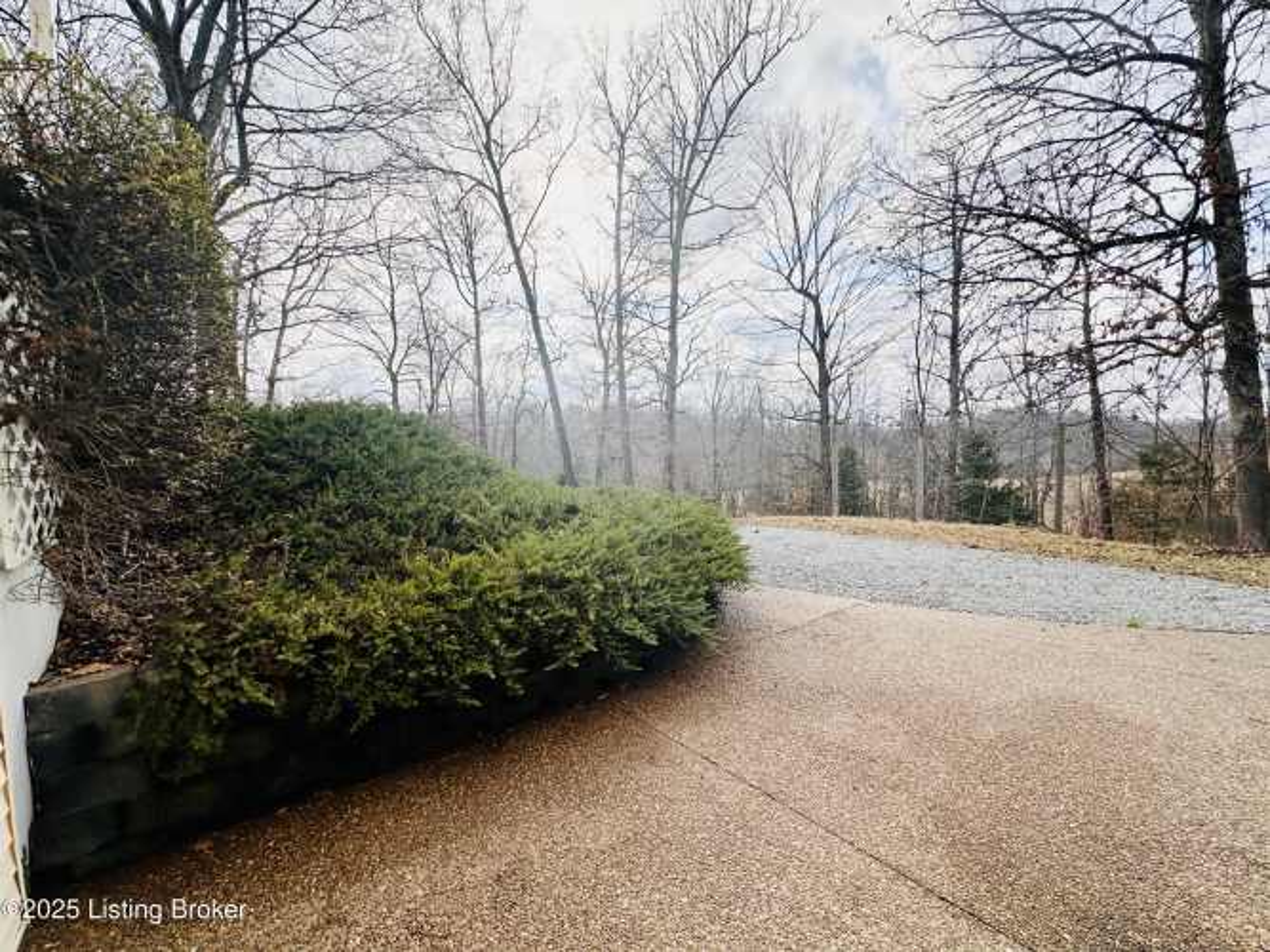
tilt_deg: -2.6
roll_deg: +1.9
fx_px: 514
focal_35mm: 14
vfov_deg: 85.7
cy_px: 476
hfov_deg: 102.1
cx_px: 635
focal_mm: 2.22
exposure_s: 1/1531
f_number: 2.2
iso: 40
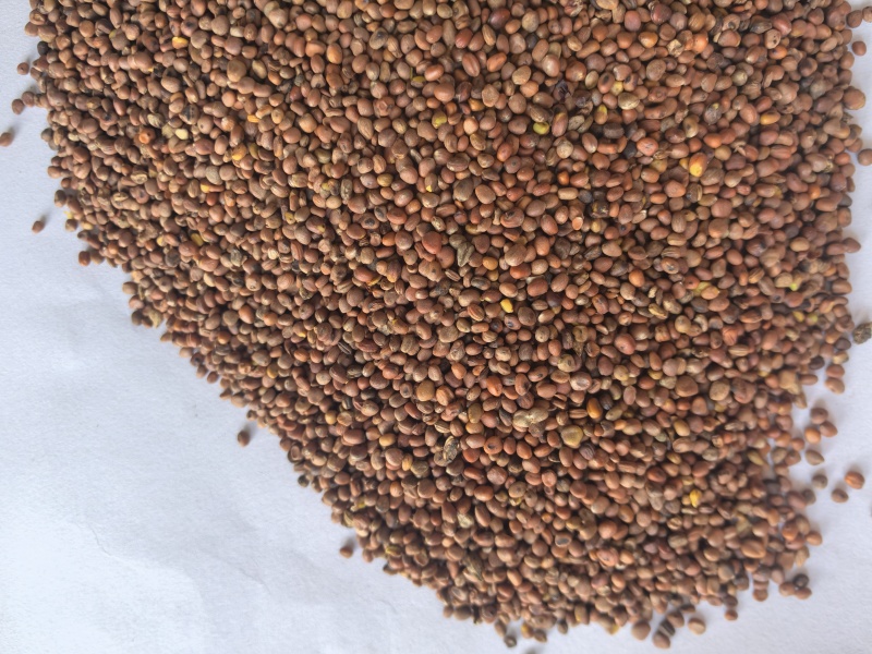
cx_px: 436
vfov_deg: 51.4
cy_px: 327
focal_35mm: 27
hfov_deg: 65.3
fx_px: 680
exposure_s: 1/100
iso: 125
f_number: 2
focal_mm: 5.75
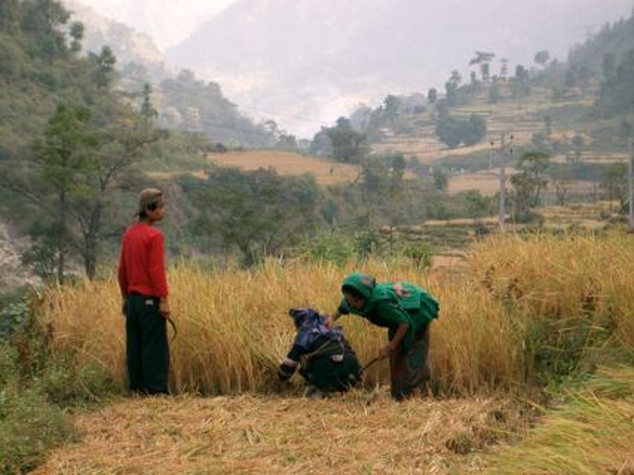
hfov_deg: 16.8
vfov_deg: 12.7
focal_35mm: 117
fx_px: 2142
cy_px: 238
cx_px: 317
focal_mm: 24
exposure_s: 1/125
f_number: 4.9
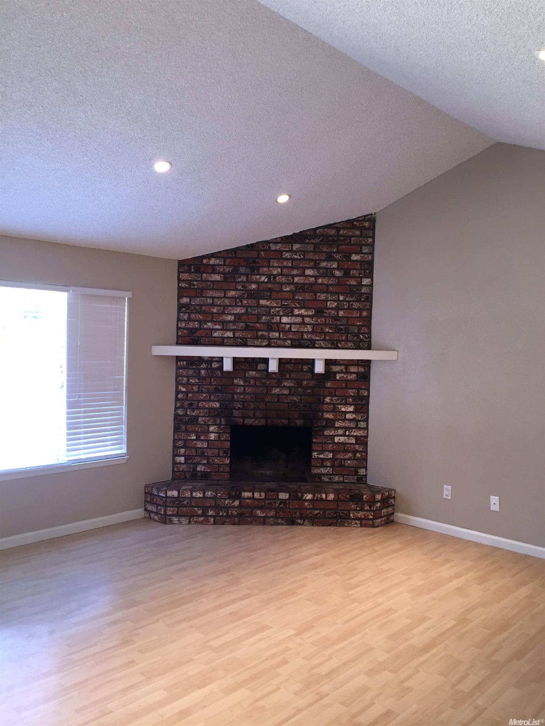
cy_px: 363
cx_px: 272
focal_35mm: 29
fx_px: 609
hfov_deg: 48.2
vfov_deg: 61.7
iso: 50
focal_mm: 4.15
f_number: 2.2
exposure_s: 1/30
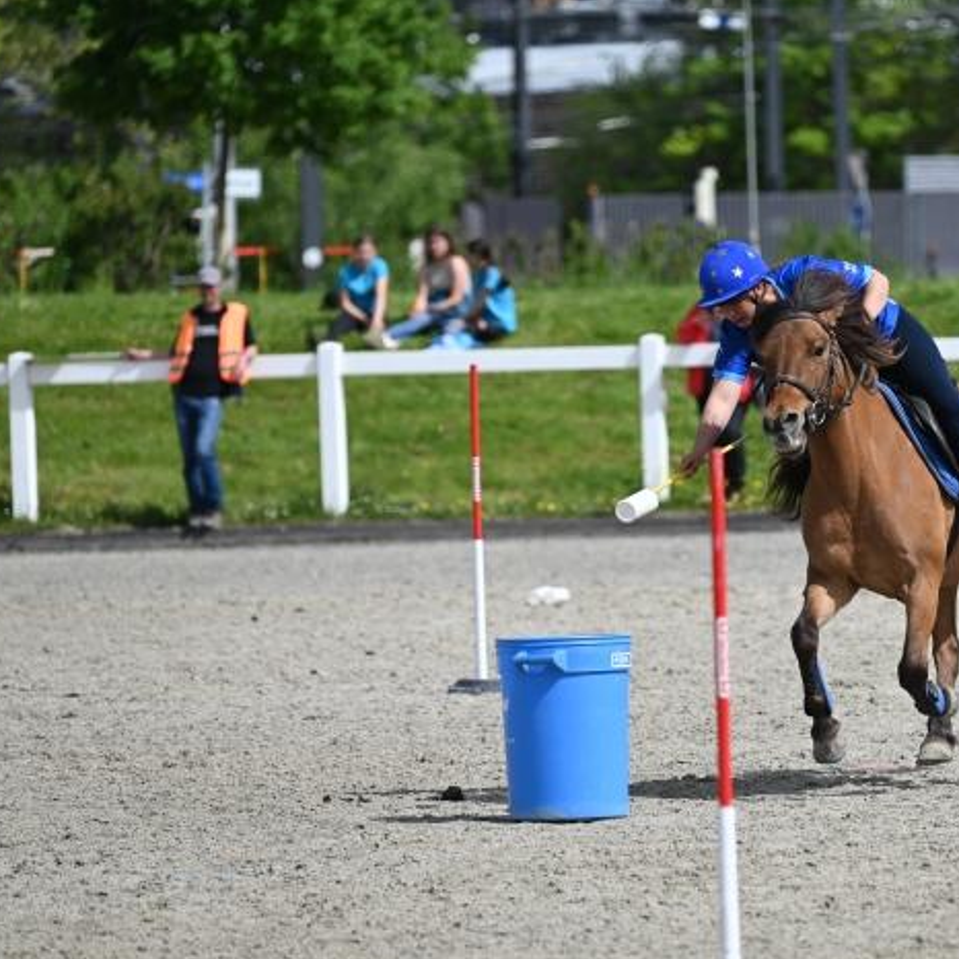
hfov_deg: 4.4
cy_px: 539
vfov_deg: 4.4
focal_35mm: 394
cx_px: 761
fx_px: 12349
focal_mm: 270
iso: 160
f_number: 5.3
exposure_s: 1/1250
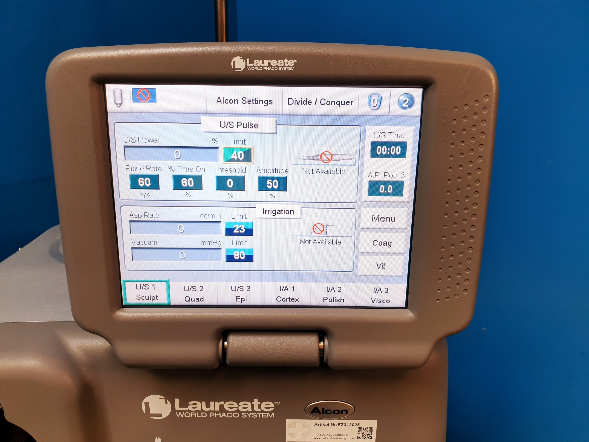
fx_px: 442
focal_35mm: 26
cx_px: 294
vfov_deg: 53.1
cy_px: 221
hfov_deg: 67.3
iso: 80
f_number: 2.4
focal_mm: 4.3
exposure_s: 1/50
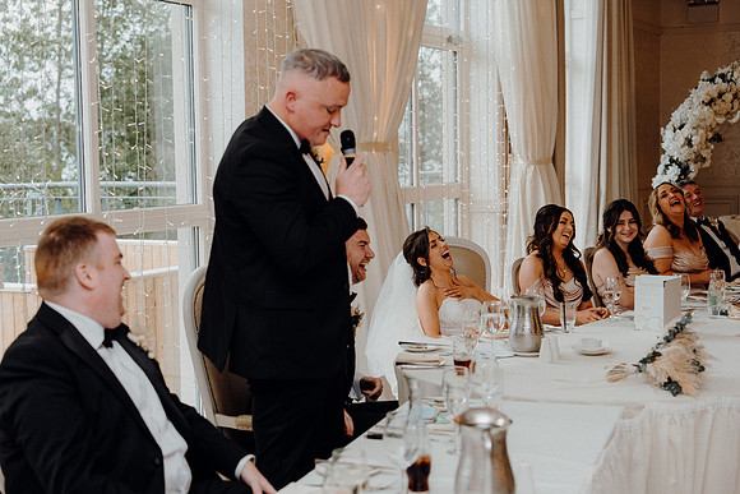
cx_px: 370
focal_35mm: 59
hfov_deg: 33.9
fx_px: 1213
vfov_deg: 23.0
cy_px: 247
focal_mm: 59
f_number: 3.5
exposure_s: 1/160
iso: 500
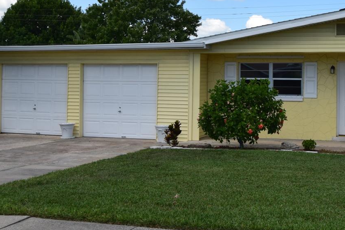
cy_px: 69
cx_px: 240
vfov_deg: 21.1
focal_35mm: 64
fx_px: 613
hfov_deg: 31.1
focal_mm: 24
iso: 400
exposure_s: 1/500
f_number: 11
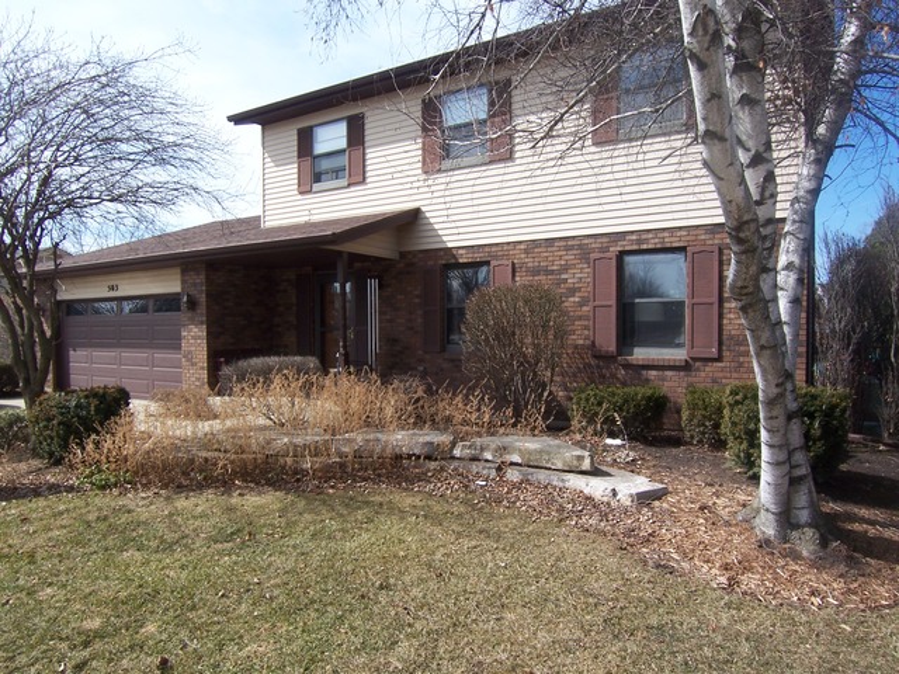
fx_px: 597
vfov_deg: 58.9
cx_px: 450
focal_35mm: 23
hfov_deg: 73.9
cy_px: 337
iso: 64
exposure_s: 1/200
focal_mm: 3.8
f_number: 5.6
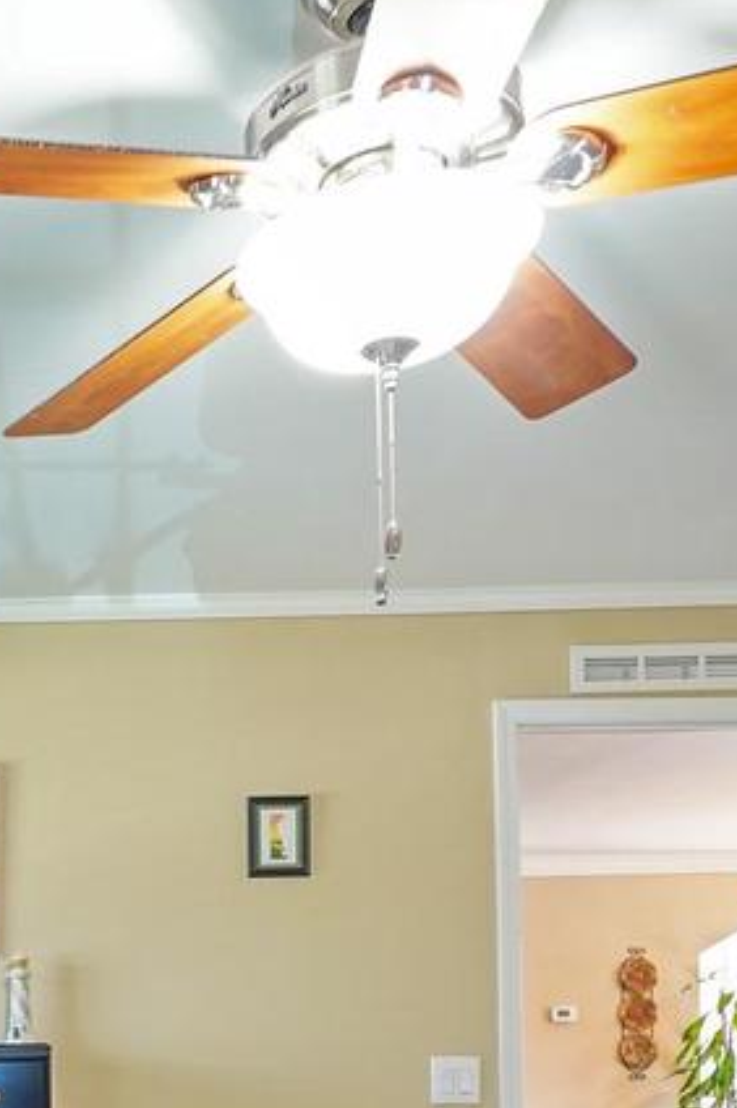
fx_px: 1569
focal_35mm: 51
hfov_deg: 24.6
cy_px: 1074
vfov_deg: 35.6
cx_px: -78
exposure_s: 1/30
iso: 640
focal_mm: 10
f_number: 2.8
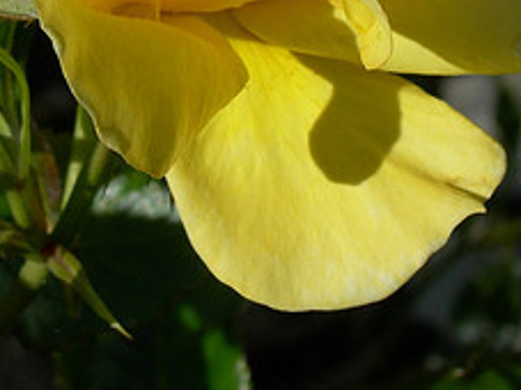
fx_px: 2768
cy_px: -102
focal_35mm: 184
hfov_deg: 10.8
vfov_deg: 8.0
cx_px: 234
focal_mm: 14.9
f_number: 6.3
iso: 50
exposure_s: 1/523
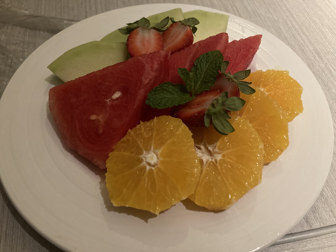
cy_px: 126
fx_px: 272
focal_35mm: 28
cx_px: 168
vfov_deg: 49.7
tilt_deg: -54.6
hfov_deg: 63.4
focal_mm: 3.99
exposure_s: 1/28
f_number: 1.8
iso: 640
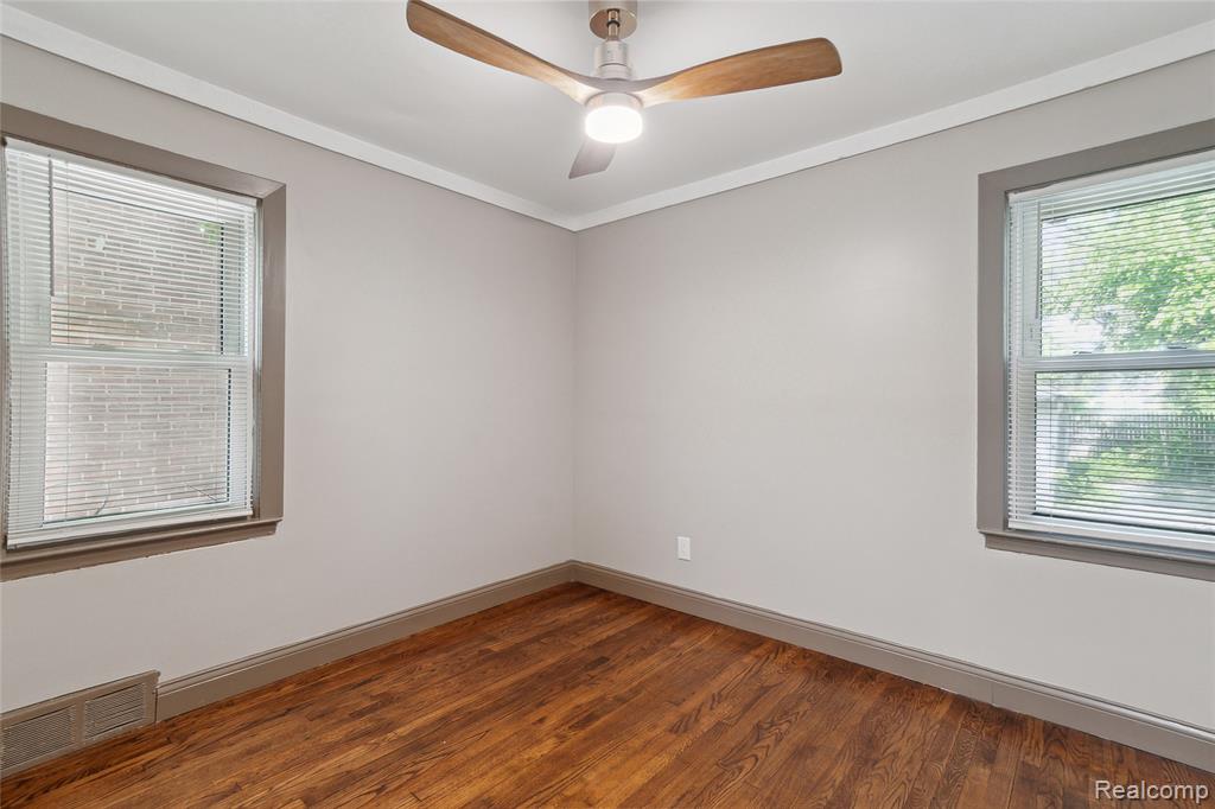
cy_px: 404
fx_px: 506
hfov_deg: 100.4
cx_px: 608
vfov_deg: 77.3
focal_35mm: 15
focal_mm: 10
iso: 400
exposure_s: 1/8
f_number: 8
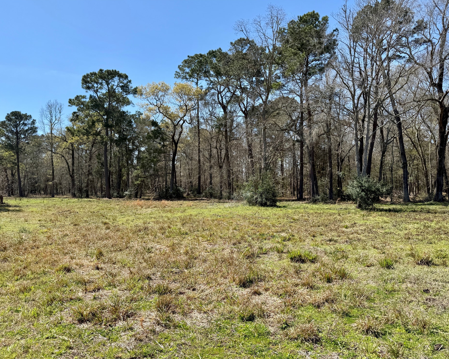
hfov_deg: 66.0
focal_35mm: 26
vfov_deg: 54.9
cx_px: 229
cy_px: 184
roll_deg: +0.7
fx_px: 346
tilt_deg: +1.1
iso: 80
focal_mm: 6.76
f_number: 1.78
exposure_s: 1/3425
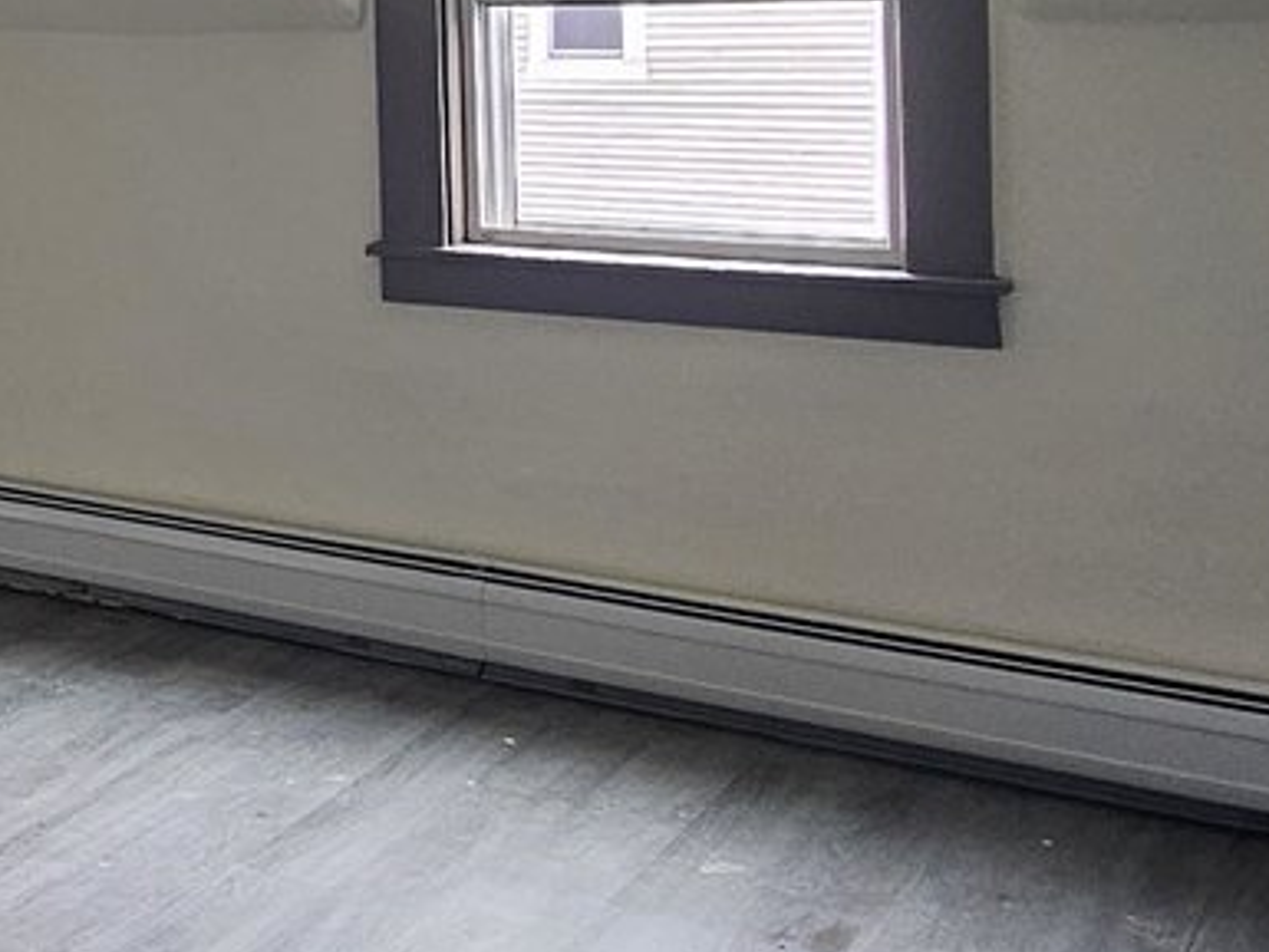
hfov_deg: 26.6
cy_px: 46
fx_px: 1980
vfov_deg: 25.9
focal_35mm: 54
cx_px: -587
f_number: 2.2
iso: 160
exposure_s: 1/60
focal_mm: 2.2
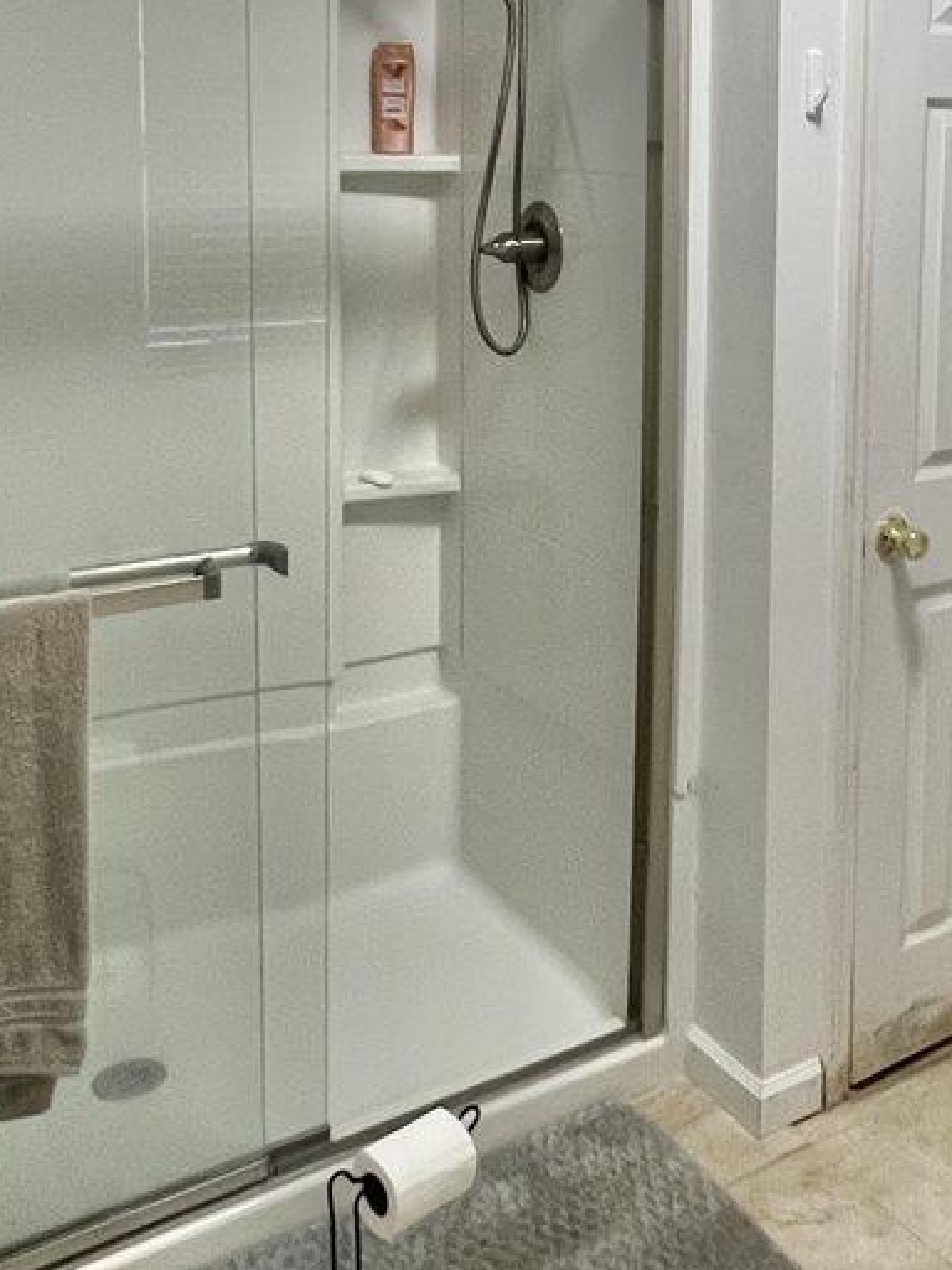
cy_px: 290
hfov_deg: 35.6
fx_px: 1430
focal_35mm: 39
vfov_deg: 45.9
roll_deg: -1.2
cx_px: 761
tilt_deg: -3.9
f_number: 1.8
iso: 200
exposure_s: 1/60
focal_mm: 1.57
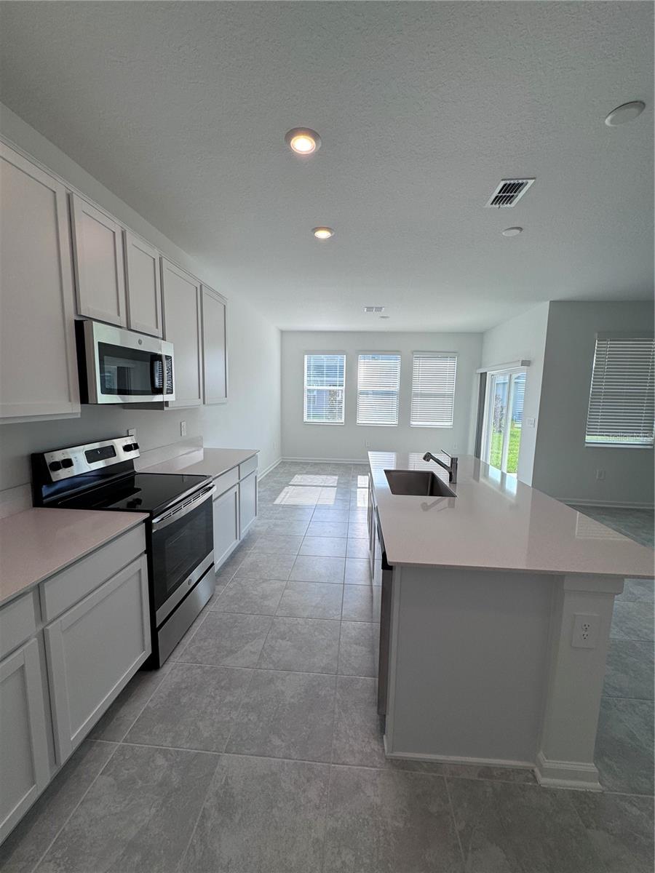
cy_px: 436
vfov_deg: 102.1
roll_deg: -0.7
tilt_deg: -7.3
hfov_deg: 85.7
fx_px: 353
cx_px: 328
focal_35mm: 14
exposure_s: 1/271
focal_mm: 2.22
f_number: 2.2
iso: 40
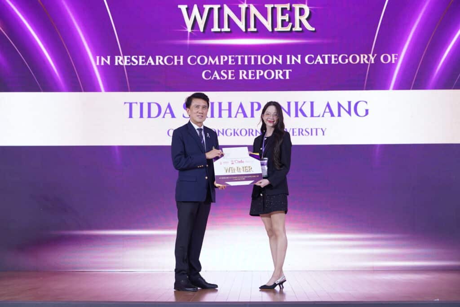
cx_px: 230
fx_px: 754
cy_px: 154
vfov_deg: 23.0
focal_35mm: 59
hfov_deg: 33.9
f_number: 4
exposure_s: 1/60
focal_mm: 59
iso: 800
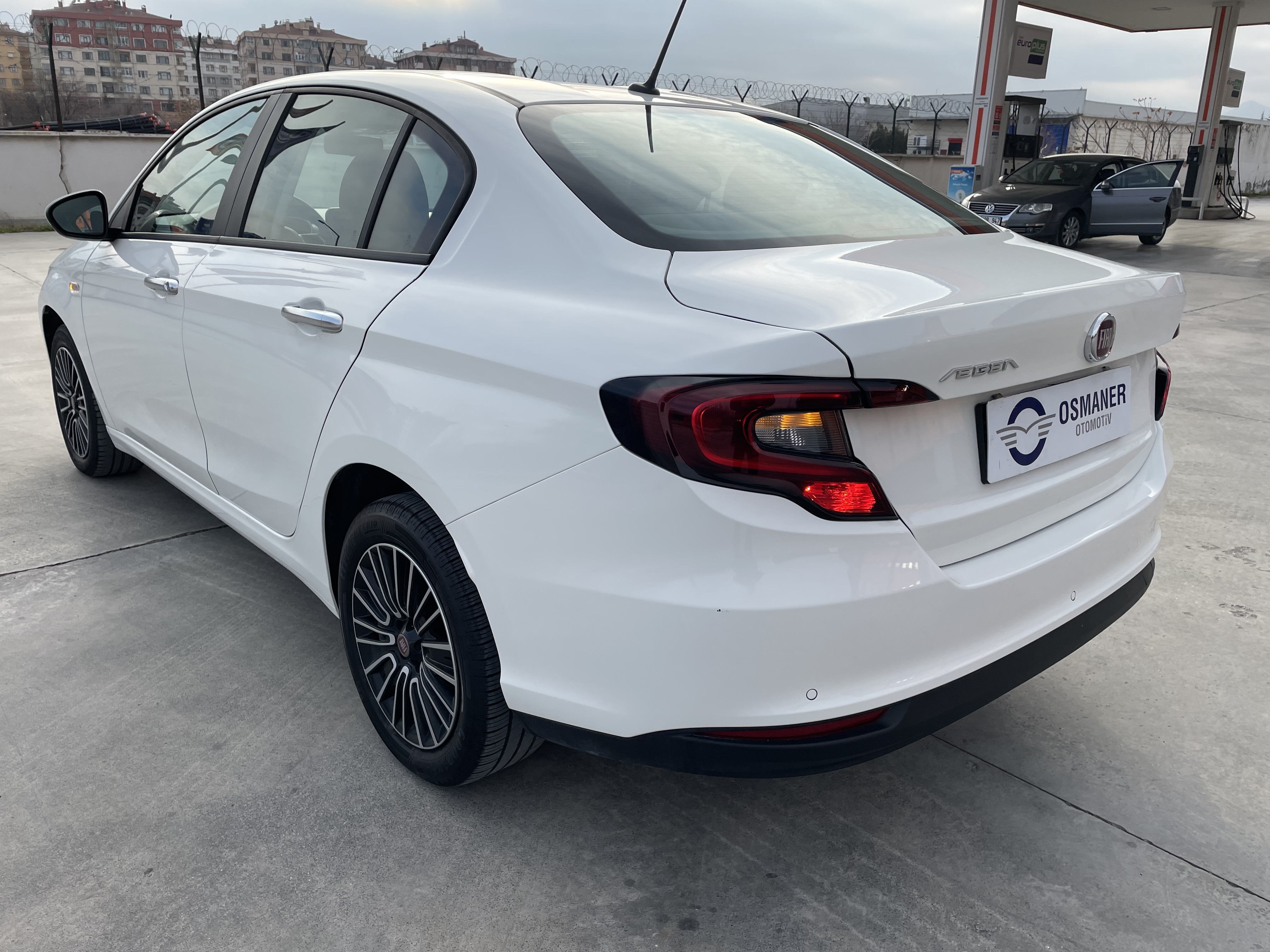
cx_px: 635
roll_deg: -1.6
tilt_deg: -19.0
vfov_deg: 53.1
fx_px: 954
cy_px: 476
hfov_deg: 67.3
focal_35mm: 26
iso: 32
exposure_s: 1/2398
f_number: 1.6
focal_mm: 4.2
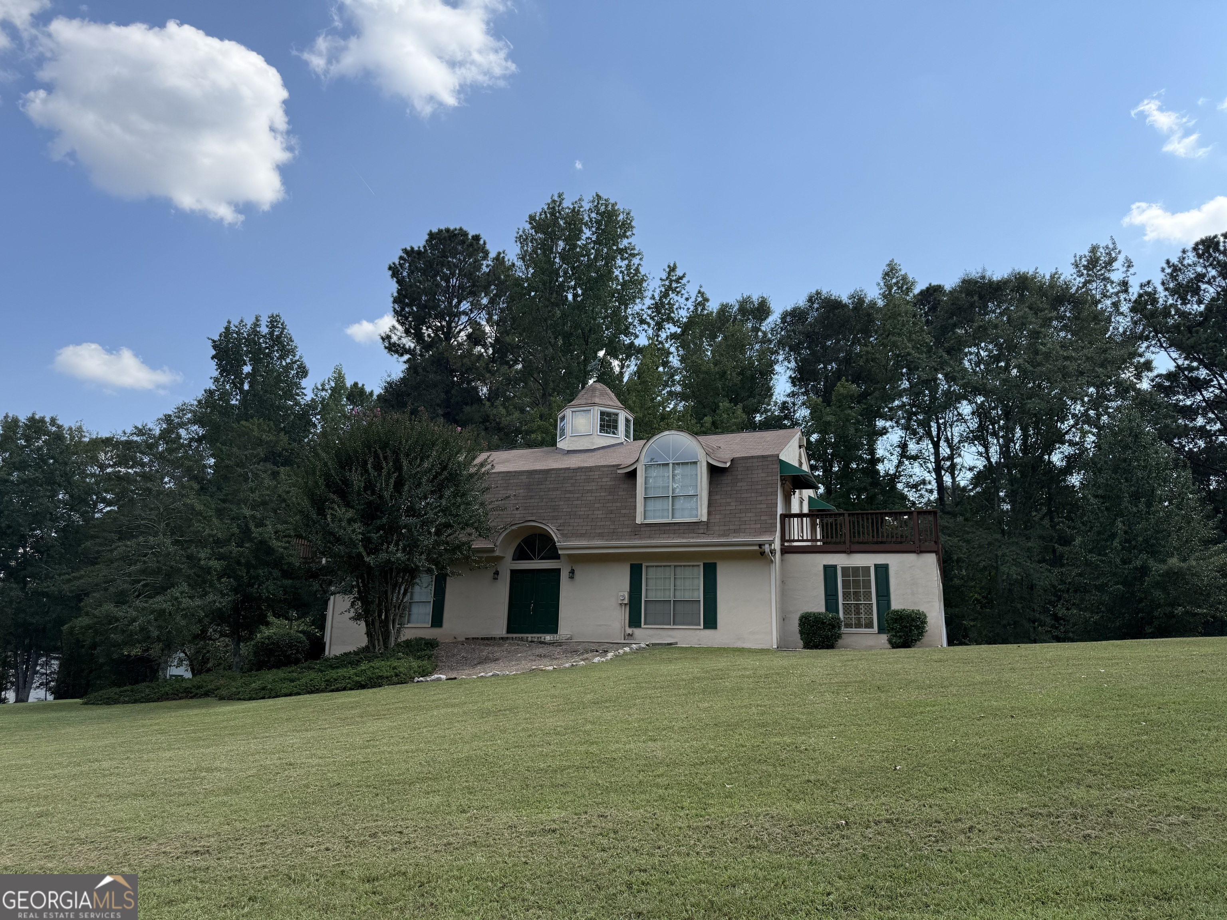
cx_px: 614
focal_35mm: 24
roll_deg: -1.3
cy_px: 460
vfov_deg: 56.8
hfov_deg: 71.6
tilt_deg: +12.5
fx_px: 851
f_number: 1.78
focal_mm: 6.76
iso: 80
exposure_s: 1/3584
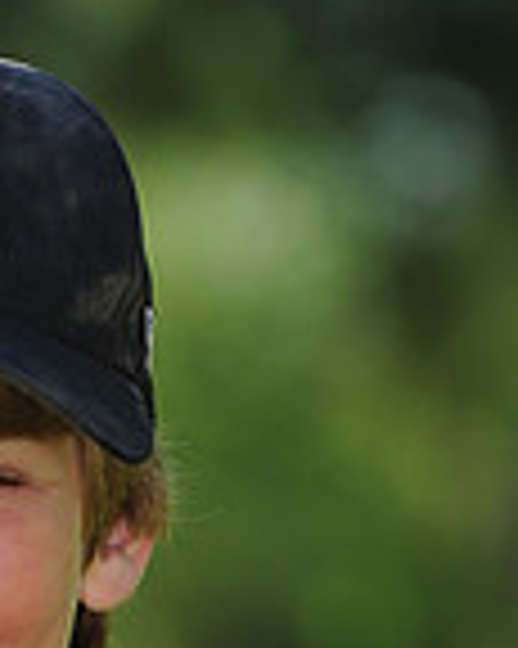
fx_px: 11932
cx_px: -81
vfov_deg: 3.1
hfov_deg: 2.5
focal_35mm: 622
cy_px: 774
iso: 200
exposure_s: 1/400
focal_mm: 165
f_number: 5
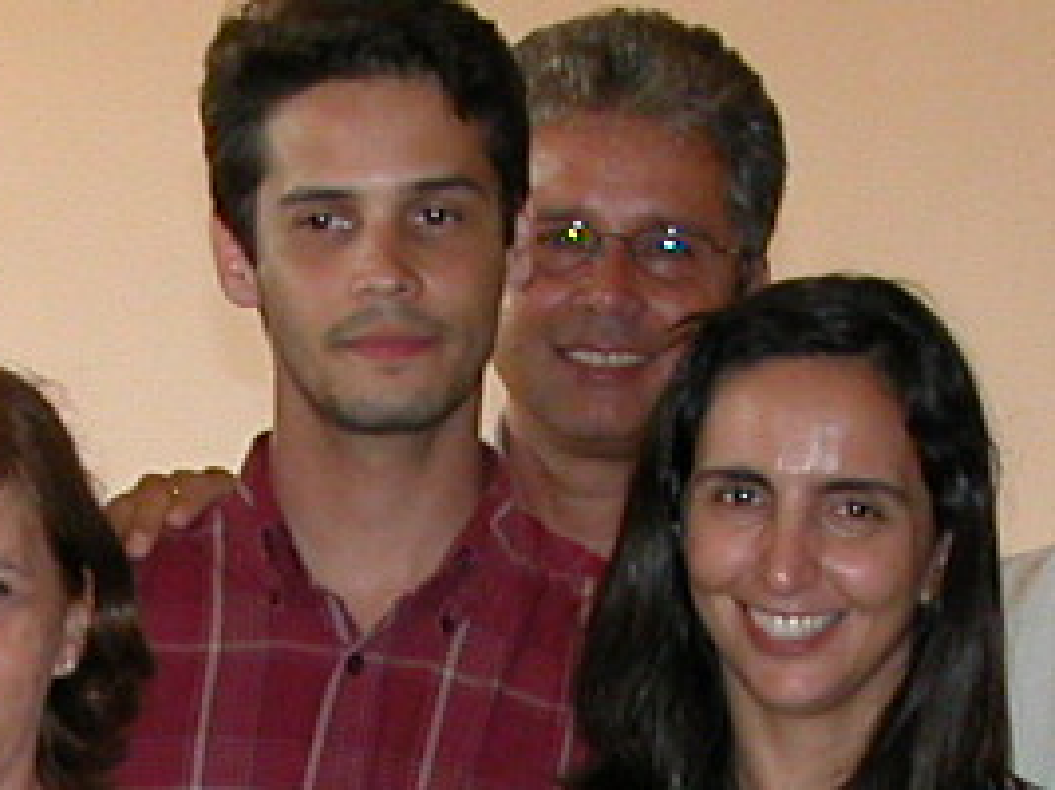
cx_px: 320
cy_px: 1264
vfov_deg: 6.9
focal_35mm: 210
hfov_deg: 9.4
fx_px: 6397
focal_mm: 8.9
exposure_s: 1/60
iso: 200
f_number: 2.8
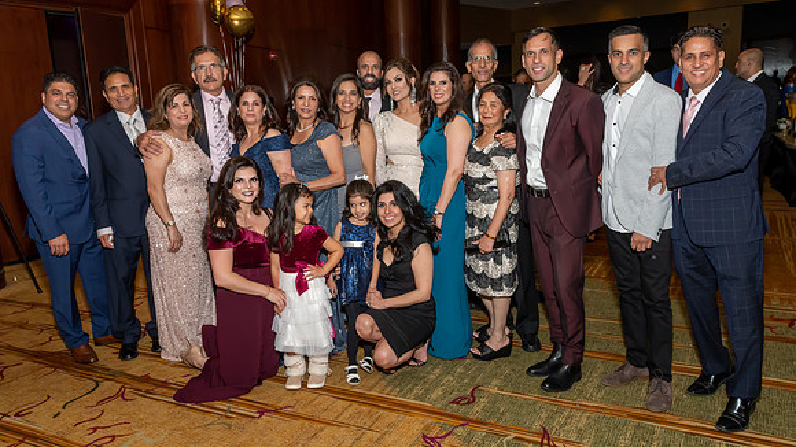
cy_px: 217
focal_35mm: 29
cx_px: 395
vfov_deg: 39.9
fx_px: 616
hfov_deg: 65.7
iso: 1000
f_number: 9
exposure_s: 1/250
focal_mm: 18
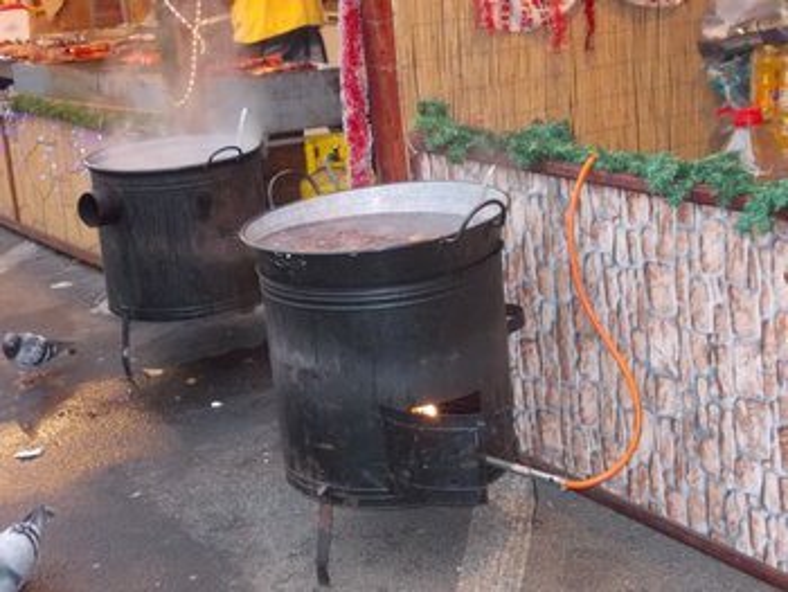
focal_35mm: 60
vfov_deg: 24.4
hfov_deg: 32.2
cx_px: 394
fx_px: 1367
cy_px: 296
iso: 400
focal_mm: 8.5
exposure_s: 1/60
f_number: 4
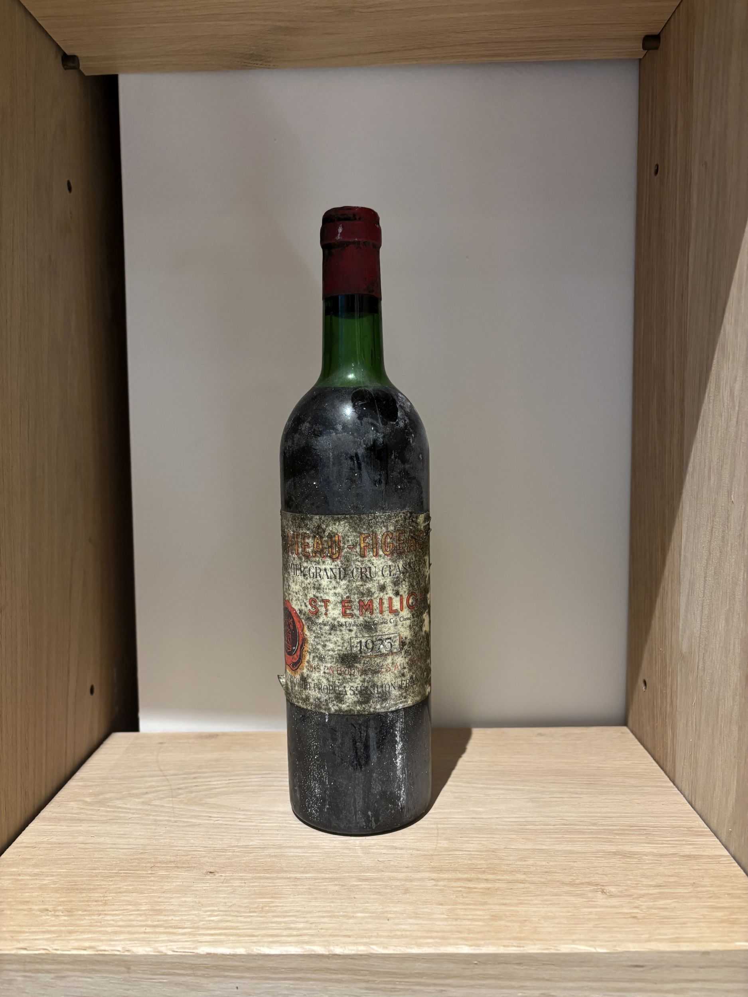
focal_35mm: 26
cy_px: 498
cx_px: 374
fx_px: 749
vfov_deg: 67.3
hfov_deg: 53.1
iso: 200
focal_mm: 5.96
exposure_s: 1/51
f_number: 1.6
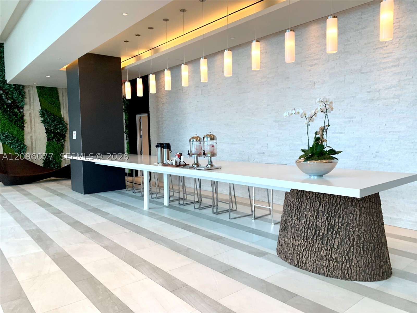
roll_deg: +0.3
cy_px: 156
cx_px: 208
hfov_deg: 67.3
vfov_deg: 53.1
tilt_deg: -3.9
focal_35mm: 26
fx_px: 313
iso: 50
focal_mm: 4.25
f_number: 1.8
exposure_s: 1/60
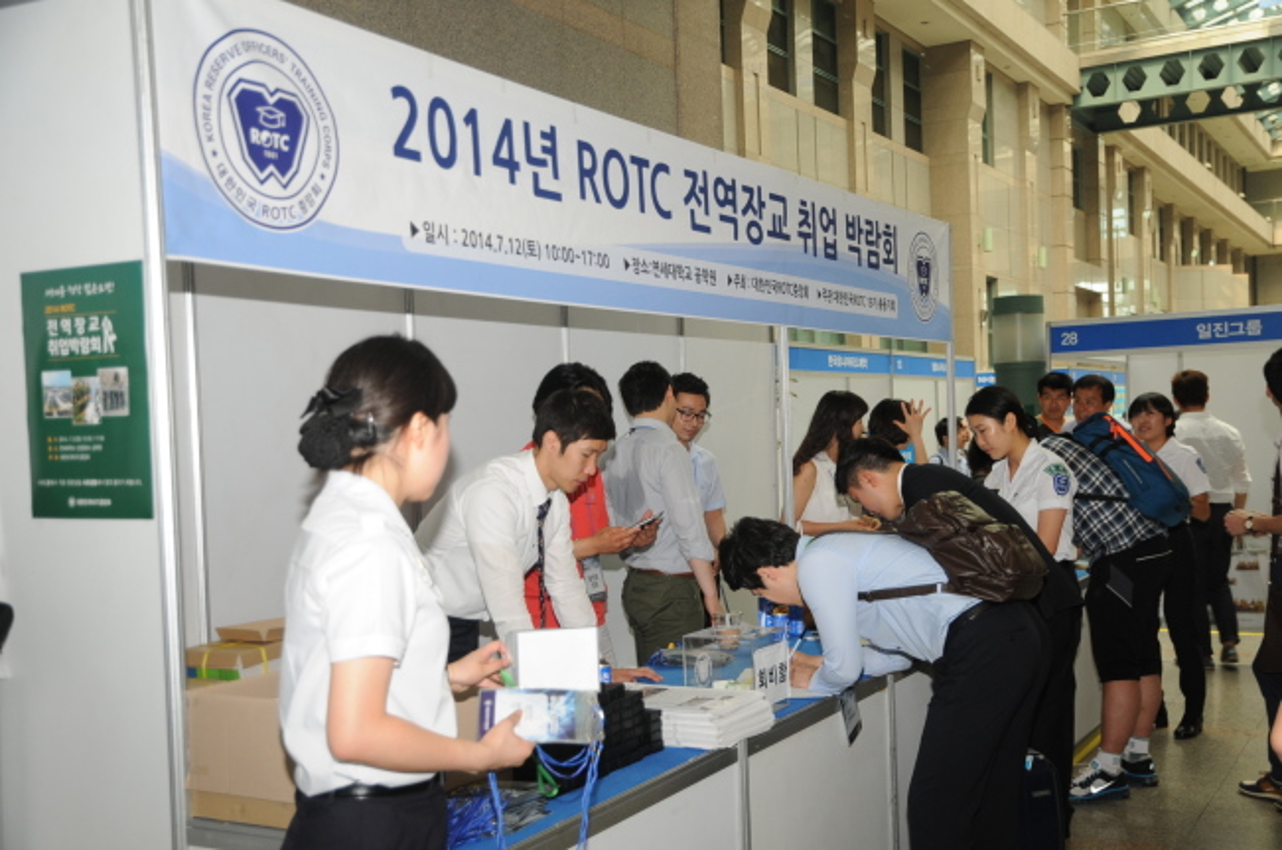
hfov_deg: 49.6
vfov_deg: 34.1
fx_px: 1386
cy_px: 425
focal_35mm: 39
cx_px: 641
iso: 320
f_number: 4.2
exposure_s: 1/60
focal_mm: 26
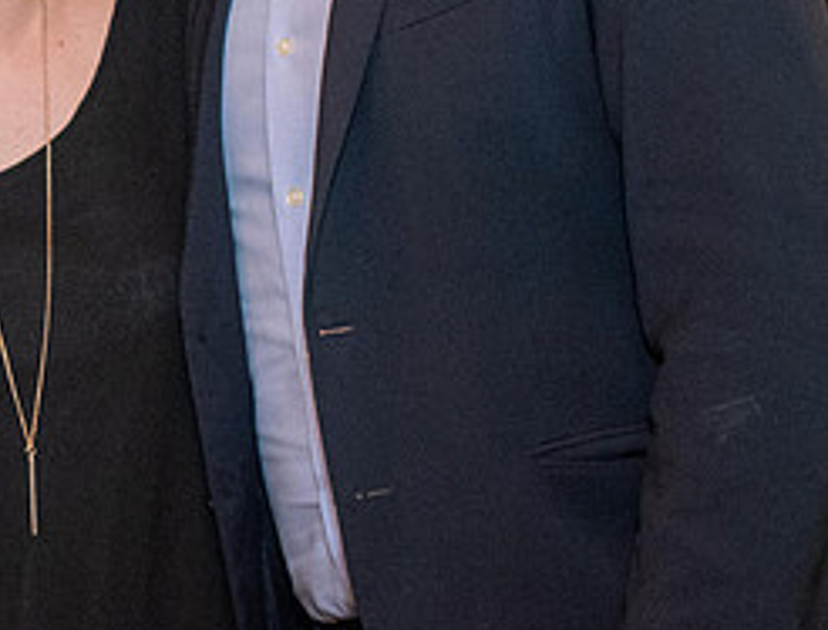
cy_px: 30
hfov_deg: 18.0
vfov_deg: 13.9
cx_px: 0
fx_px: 2548
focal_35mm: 106
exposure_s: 1/60
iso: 4000
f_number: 4
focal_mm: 26
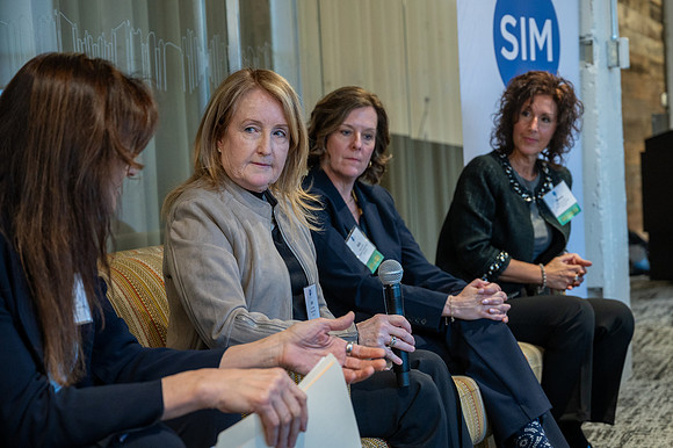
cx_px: 374
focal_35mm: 69
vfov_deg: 19.8
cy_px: 224
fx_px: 1286
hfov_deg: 29.3
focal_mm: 61
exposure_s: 1/50
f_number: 4
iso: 1600
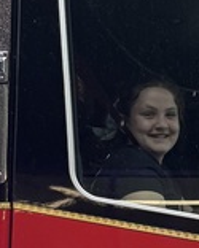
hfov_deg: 9.8
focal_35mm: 154
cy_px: 181
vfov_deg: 12.5
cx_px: 291
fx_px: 1133
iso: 80
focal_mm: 6.76
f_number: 1.78
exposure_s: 1/252
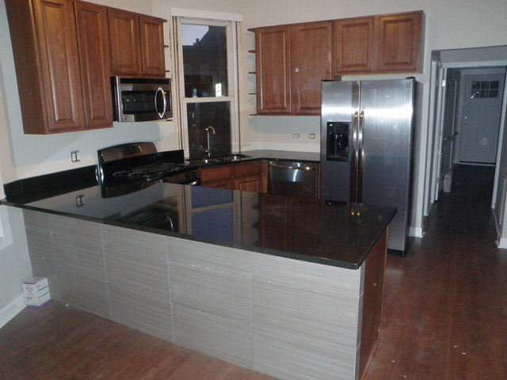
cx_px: 254
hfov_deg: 63.4
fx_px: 410
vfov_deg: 49.7
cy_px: 190
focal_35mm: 28
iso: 400
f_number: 3.5
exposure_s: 1/30
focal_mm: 5
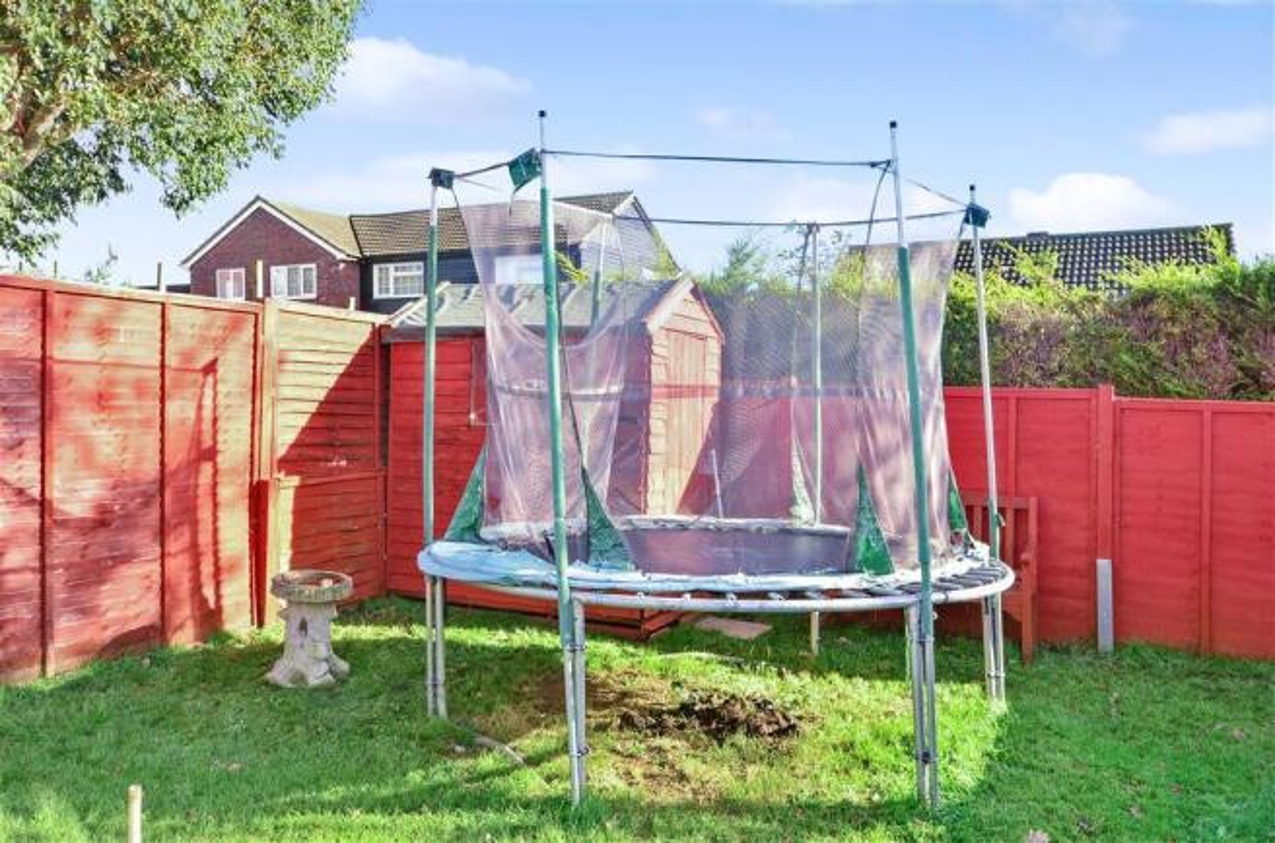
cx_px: 638
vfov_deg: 43.4
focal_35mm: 30
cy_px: 422
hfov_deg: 62.0
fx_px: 1060
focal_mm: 20
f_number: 14
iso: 200
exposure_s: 1/13
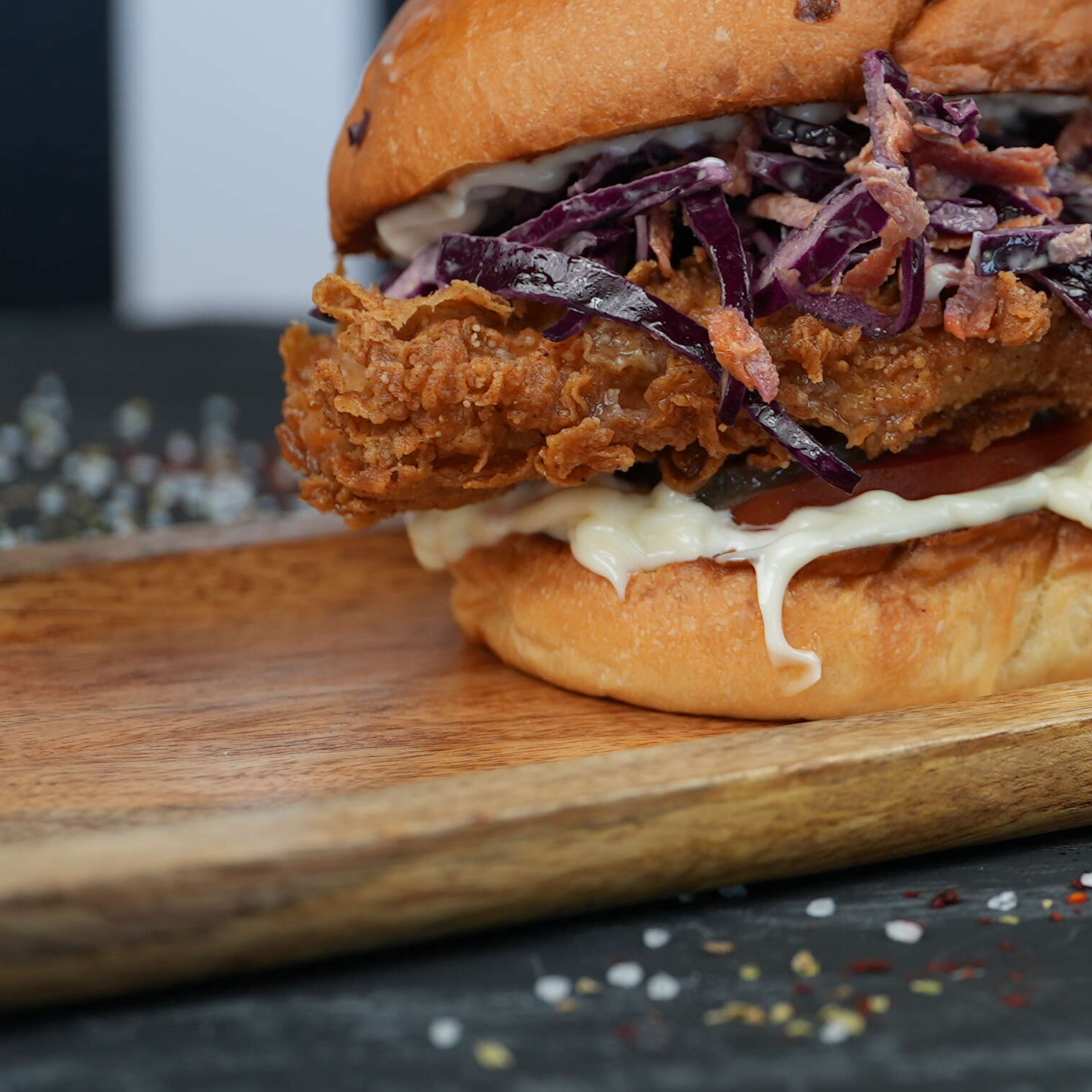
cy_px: 479
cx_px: 983
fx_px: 4140
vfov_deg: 15.0
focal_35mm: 116
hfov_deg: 14.9
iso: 320
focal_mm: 50
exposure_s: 1/160
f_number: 4
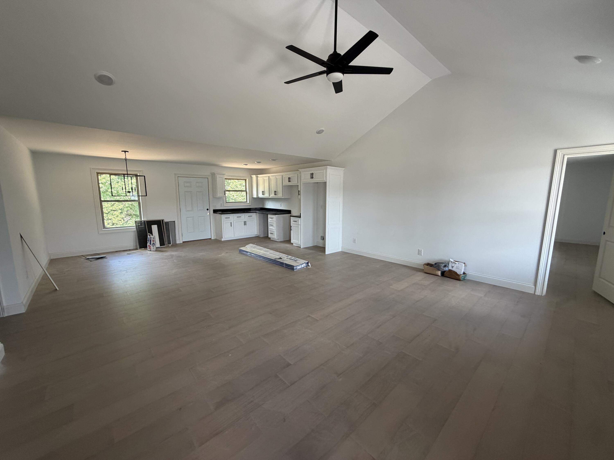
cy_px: 230
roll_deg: -0.4
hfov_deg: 102.1
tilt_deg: -9.3
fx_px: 248
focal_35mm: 14
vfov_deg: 85.7
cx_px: 307
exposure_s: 1/121
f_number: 2.2
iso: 200
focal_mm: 2.22
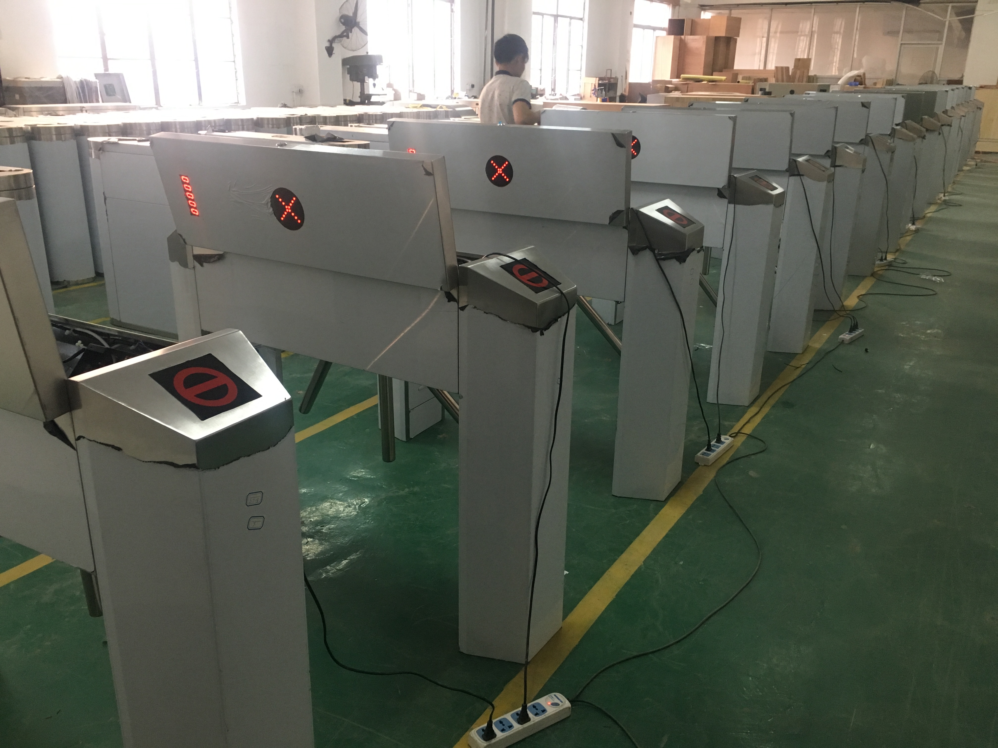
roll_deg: -1.7
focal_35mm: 29
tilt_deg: -18.1
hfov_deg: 61.7
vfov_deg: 48.2
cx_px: 499
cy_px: 374
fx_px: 836
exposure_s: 1/33
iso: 160
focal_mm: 4.15
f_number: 2.2
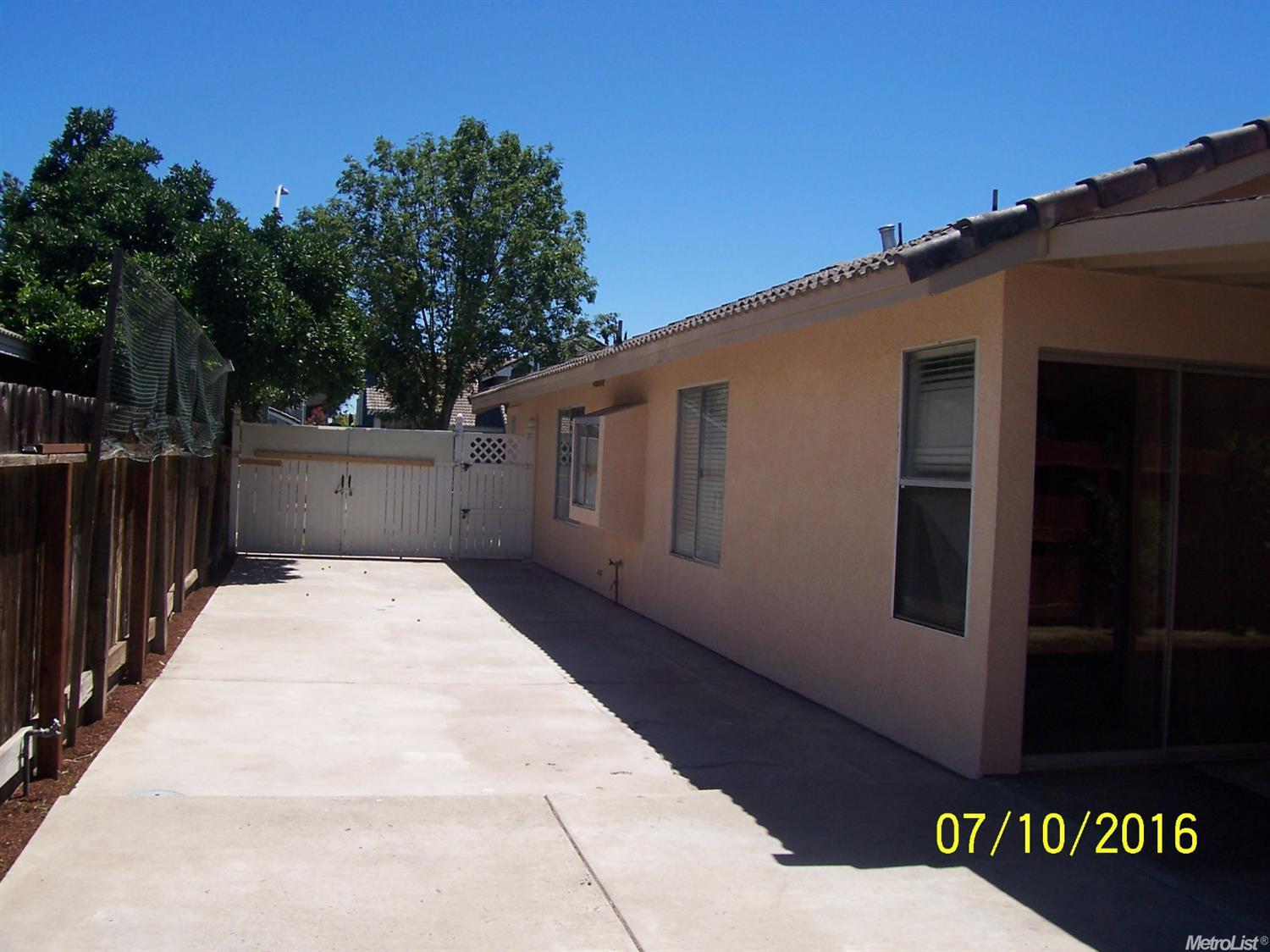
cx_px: 635
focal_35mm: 34
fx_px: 1247
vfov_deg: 41.8
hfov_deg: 54.0
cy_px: 476
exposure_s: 1/500
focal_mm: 5.6
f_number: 5.6
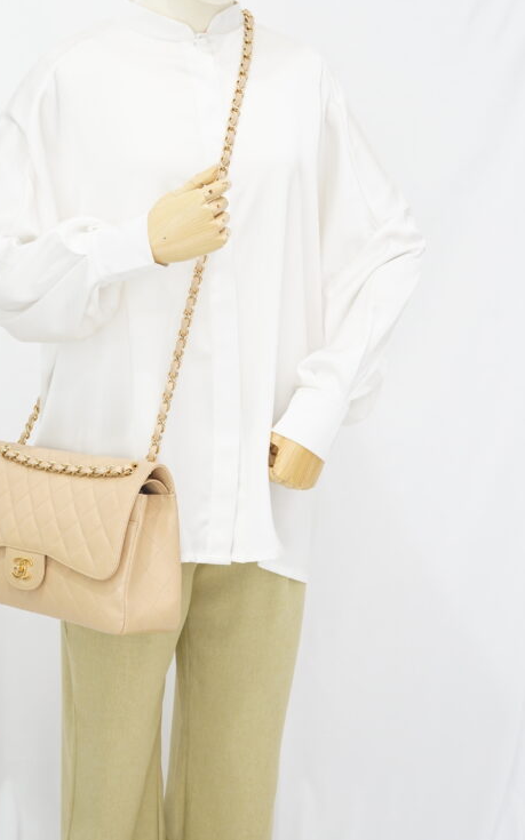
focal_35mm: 71
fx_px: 1626
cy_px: 309
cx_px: 136
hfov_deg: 18.2
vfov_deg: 28.9
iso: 640
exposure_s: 1/8
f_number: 6.3
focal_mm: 50
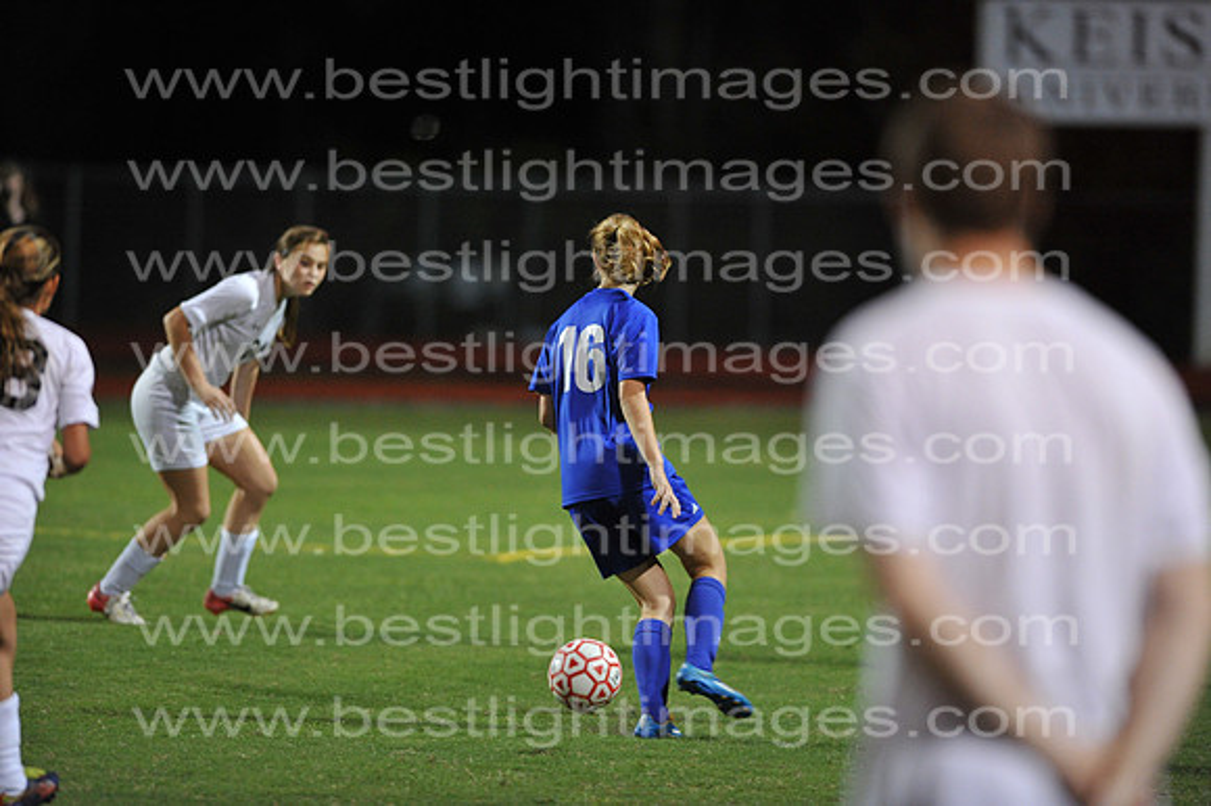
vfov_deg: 4.6
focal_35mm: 300
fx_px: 10086
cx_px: 606
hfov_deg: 6.9
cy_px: 403
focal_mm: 300
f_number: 3.2
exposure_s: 1/400
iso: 5000
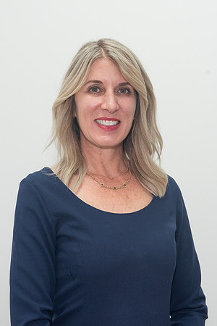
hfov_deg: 13.7
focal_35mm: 100
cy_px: 151
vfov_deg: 20.5
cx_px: 103
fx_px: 901
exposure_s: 1/100
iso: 400
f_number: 7.1
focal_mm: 62
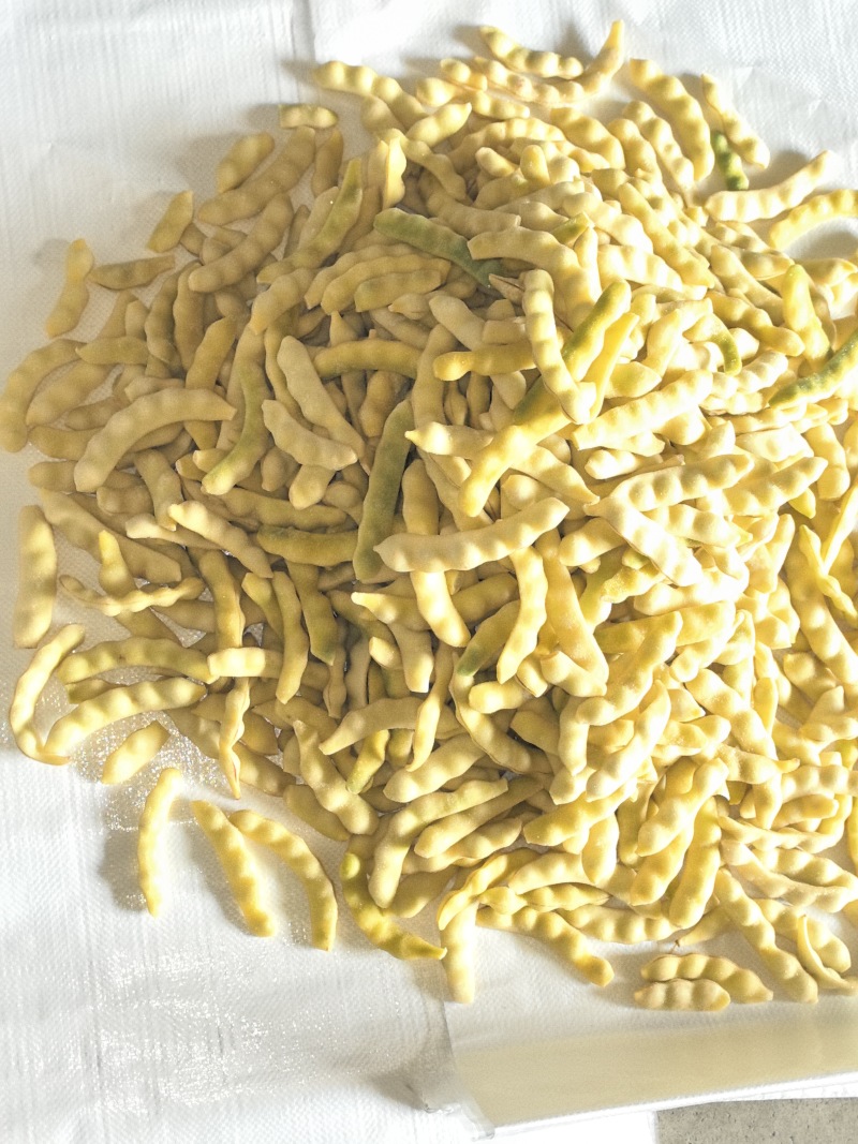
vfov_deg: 39.7
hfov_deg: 30.3
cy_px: 572
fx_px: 1587
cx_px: 429
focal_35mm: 48
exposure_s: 1/50
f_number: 2
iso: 250
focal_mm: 5.75
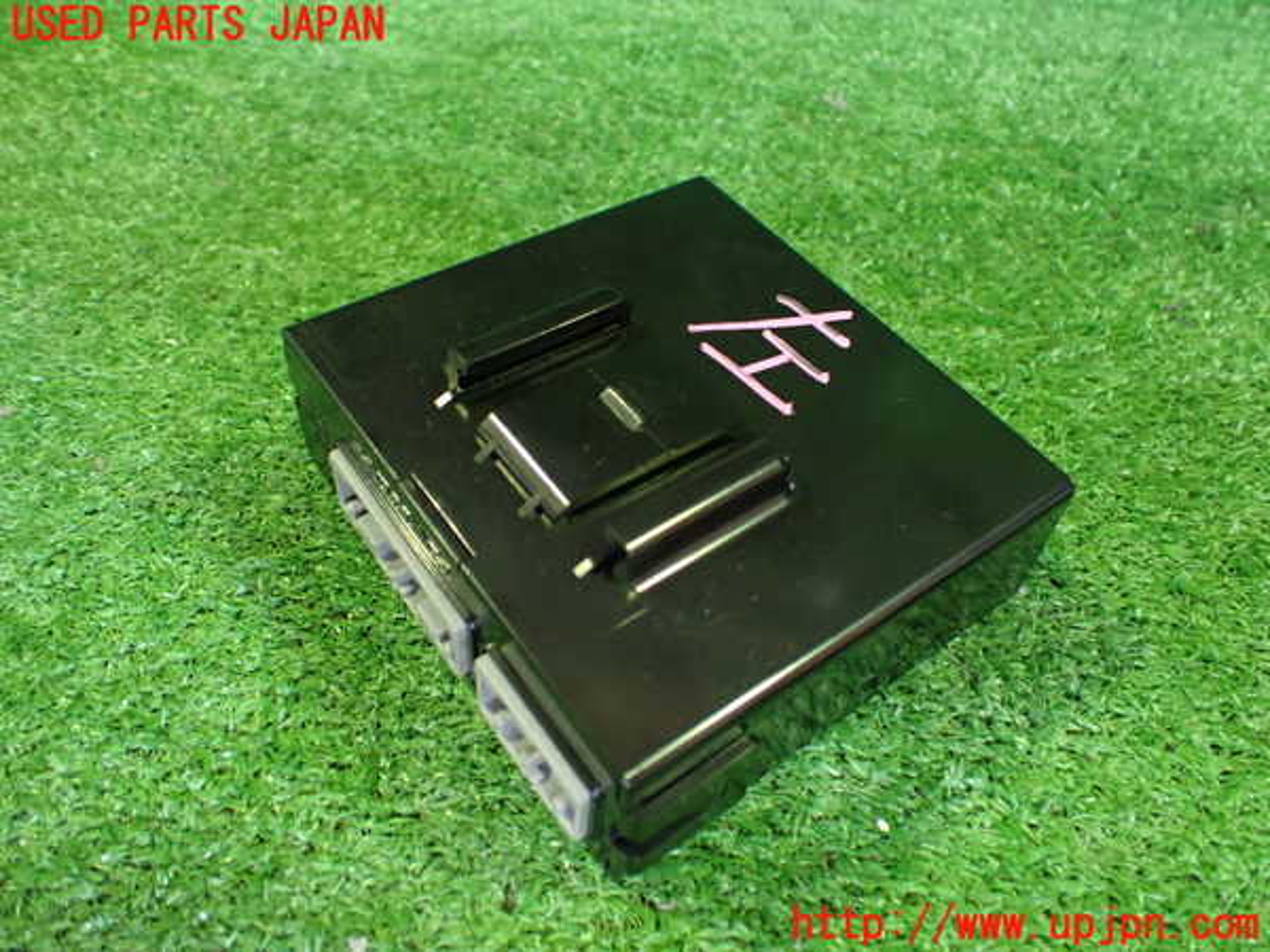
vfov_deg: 46.8
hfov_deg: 60.0
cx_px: 635
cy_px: 476
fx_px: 1101
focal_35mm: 30
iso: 800
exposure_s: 1/30
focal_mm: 5.4
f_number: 2.3
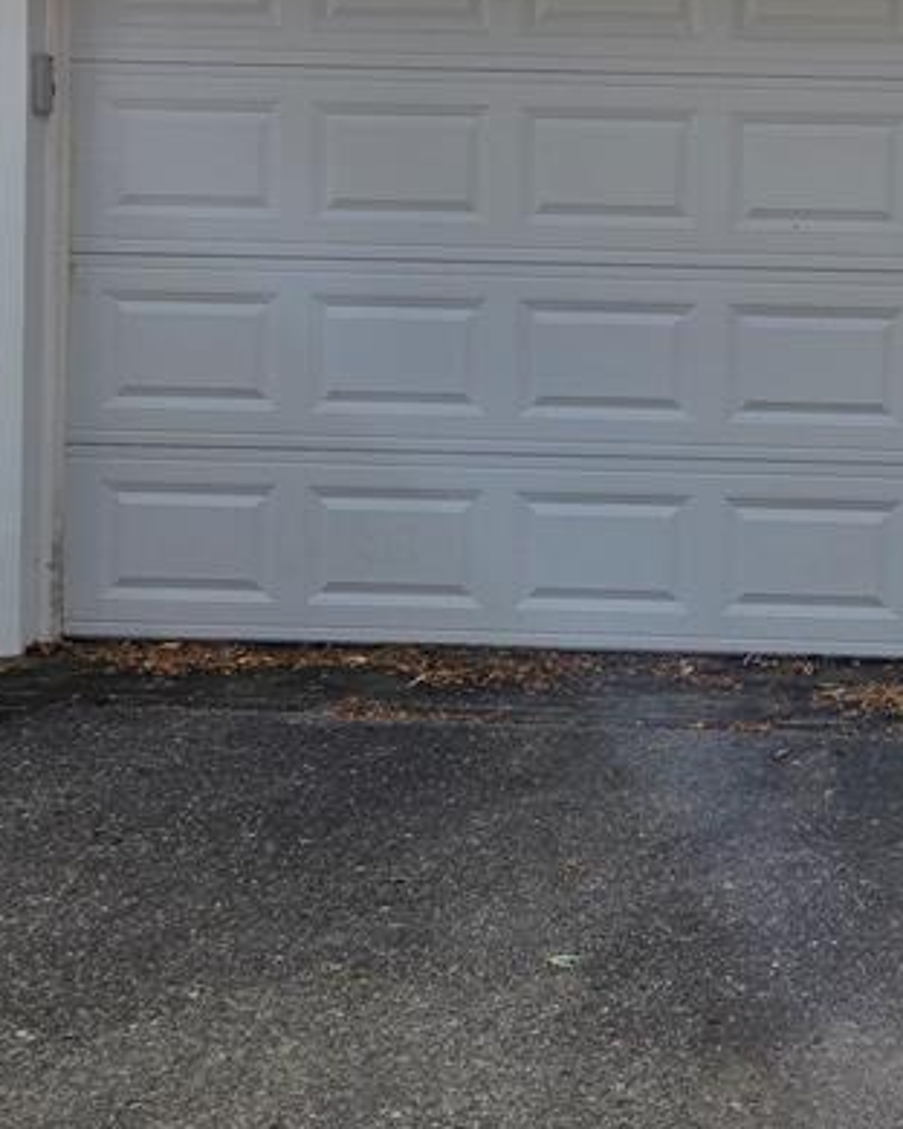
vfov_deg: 31.1
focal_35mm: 59
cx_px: 975
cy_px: 211
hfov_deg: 24.2
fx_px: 1971
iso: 25
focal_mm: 5.4
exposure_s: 1/2531
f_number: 1.8
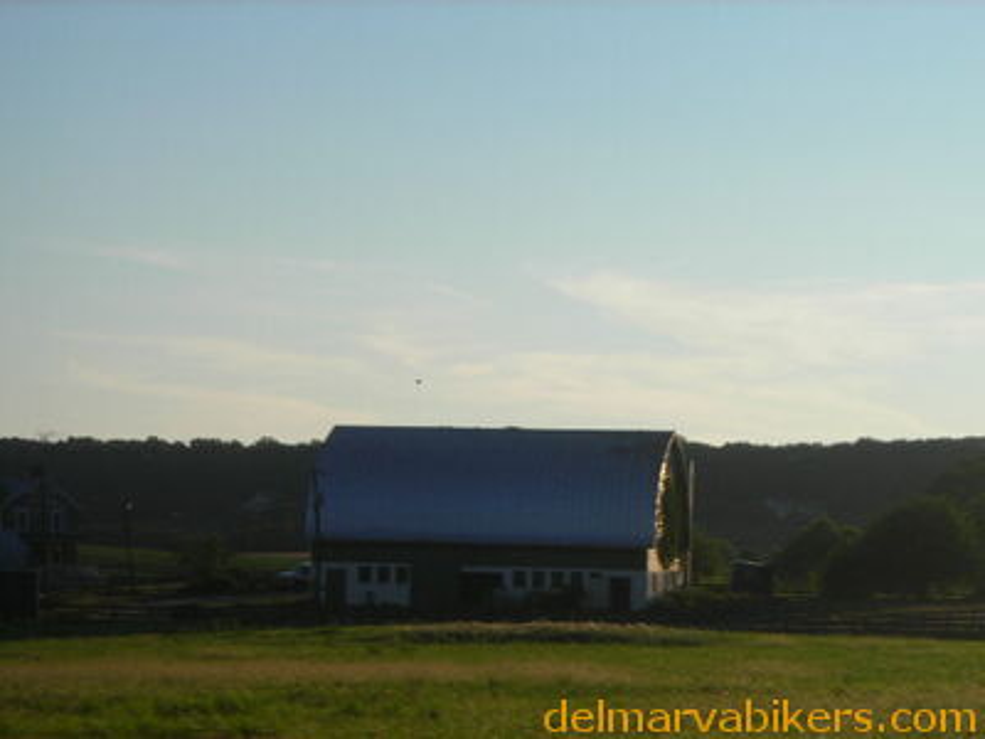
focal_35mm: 116
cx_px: 492
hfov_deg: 17.0
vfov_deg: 12.8
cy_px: 370
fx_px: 3301
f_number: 5.3
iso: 50
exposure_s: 1/394
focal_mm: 19.2
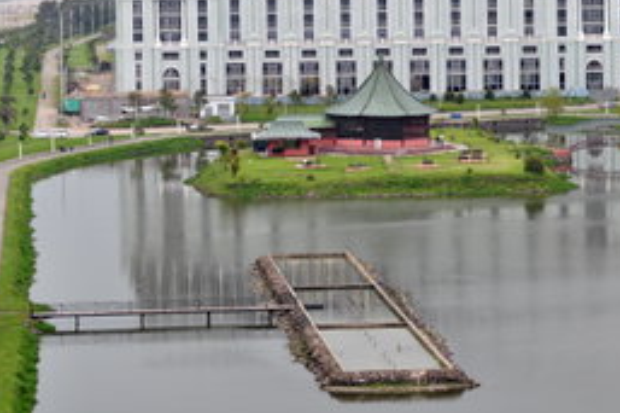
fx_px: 3218
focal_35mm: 187
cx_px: 326
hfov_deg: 11.0
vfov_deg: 7.3
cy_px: 114
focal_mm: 80
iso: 500
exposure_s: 1/250
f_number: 4
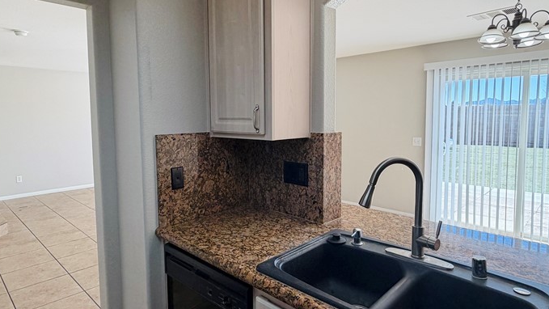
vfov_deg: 49.5
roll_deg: +0.0
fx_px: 335
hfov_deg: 78.7
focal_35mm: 23
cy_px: 141
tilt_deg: -4.9
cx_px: 272
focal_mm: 2.22
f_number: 2.2
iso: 50
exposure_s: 1/197
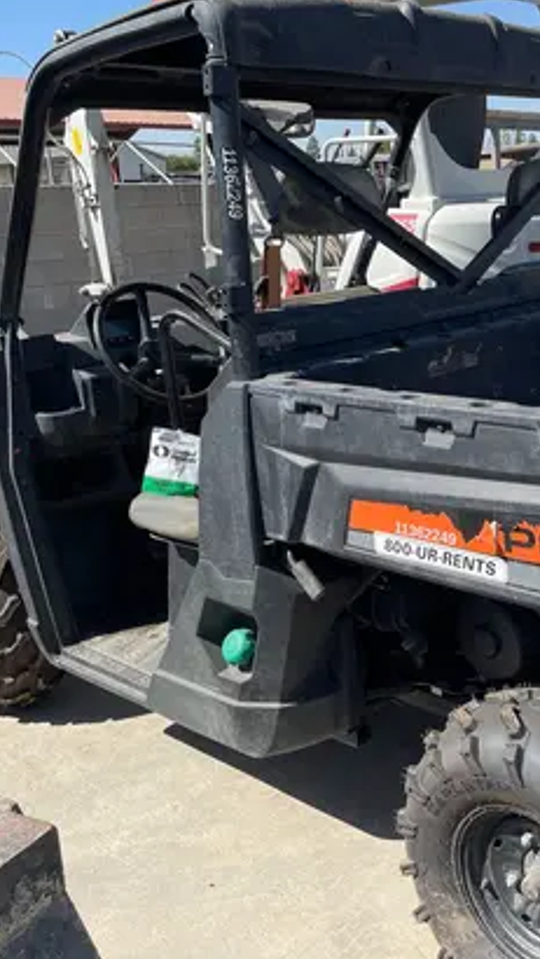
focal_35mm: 38
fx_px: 966
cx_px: 472
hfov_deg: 30.1
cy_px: 478
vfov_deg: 52.8
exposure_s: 1/1984
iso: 32
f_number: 1.6
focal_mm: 4.2
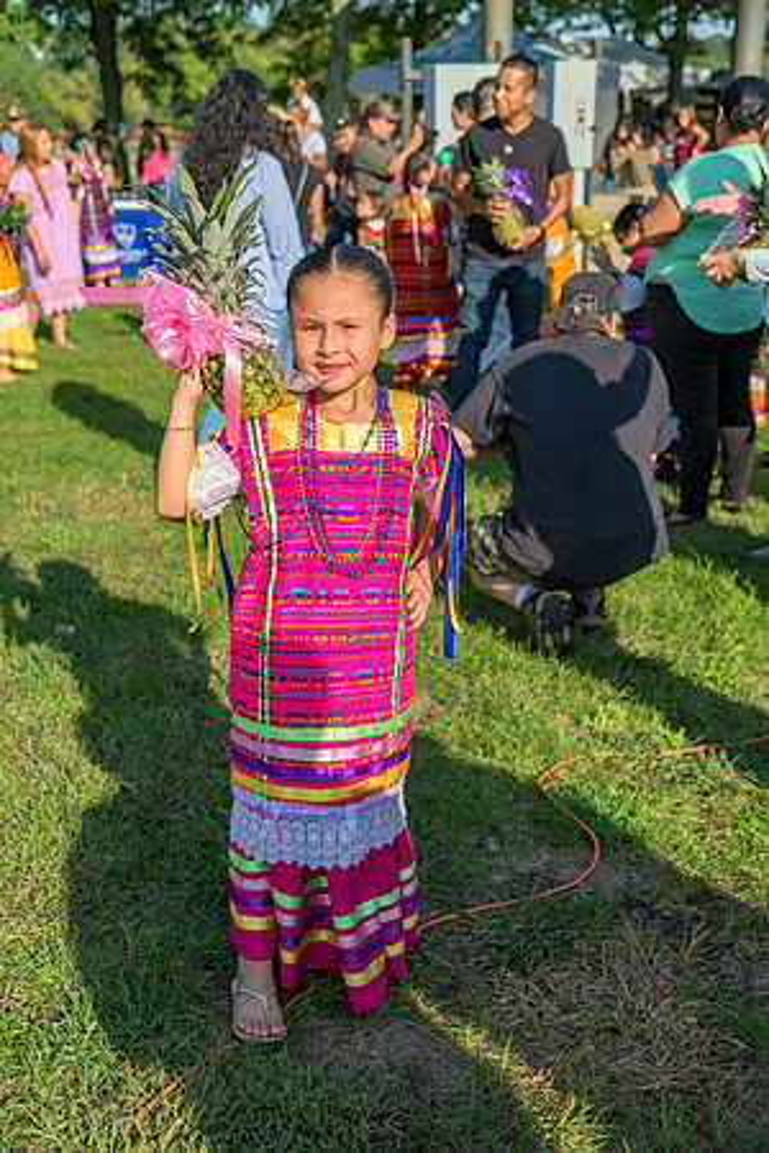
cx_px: 384
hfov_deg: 30.5
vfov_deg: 44.5
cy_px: 576
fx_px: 1410
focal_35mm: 44
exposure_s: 1/200
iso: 64
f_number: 4
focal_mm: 44
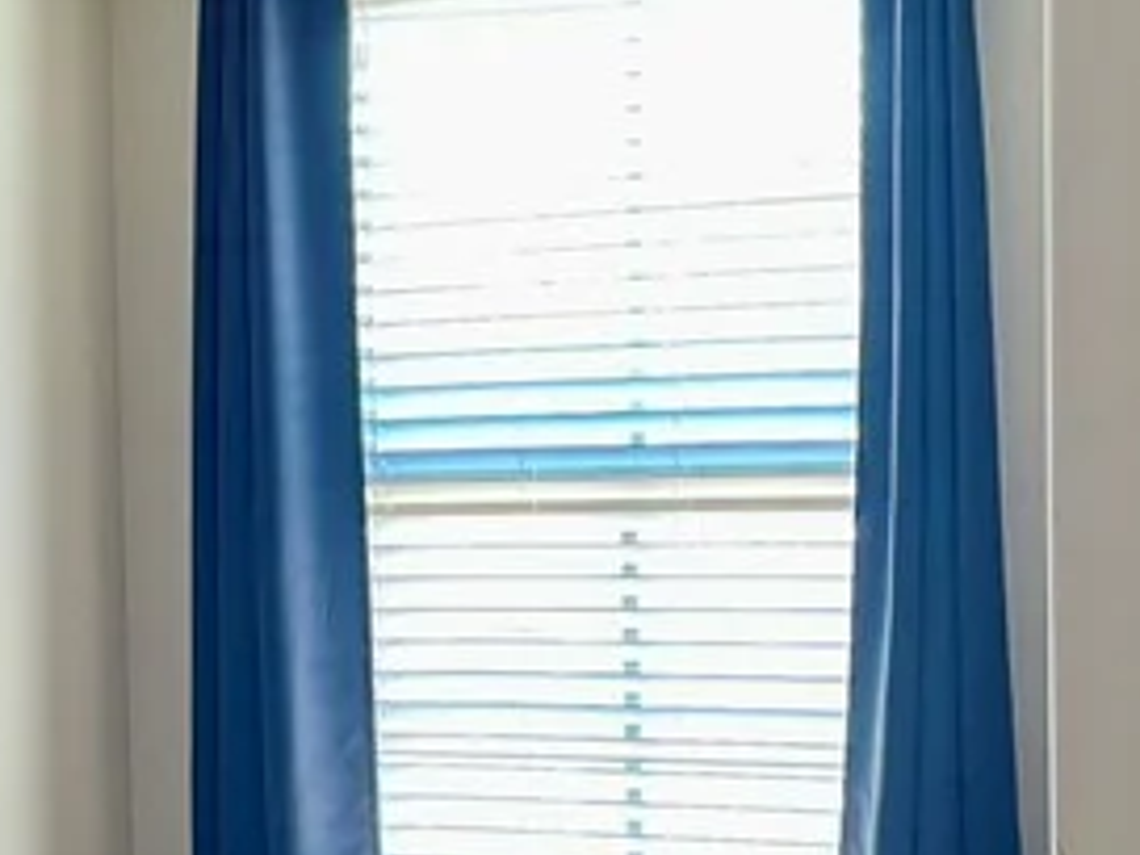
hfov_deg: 19.6
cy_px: 666
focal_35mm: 98
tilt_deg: -5.1
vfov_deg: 15.0
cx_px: 105
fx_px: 3227
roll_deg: +2.1
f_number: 1.6
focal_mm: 4.2
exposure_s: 1/60
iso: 125
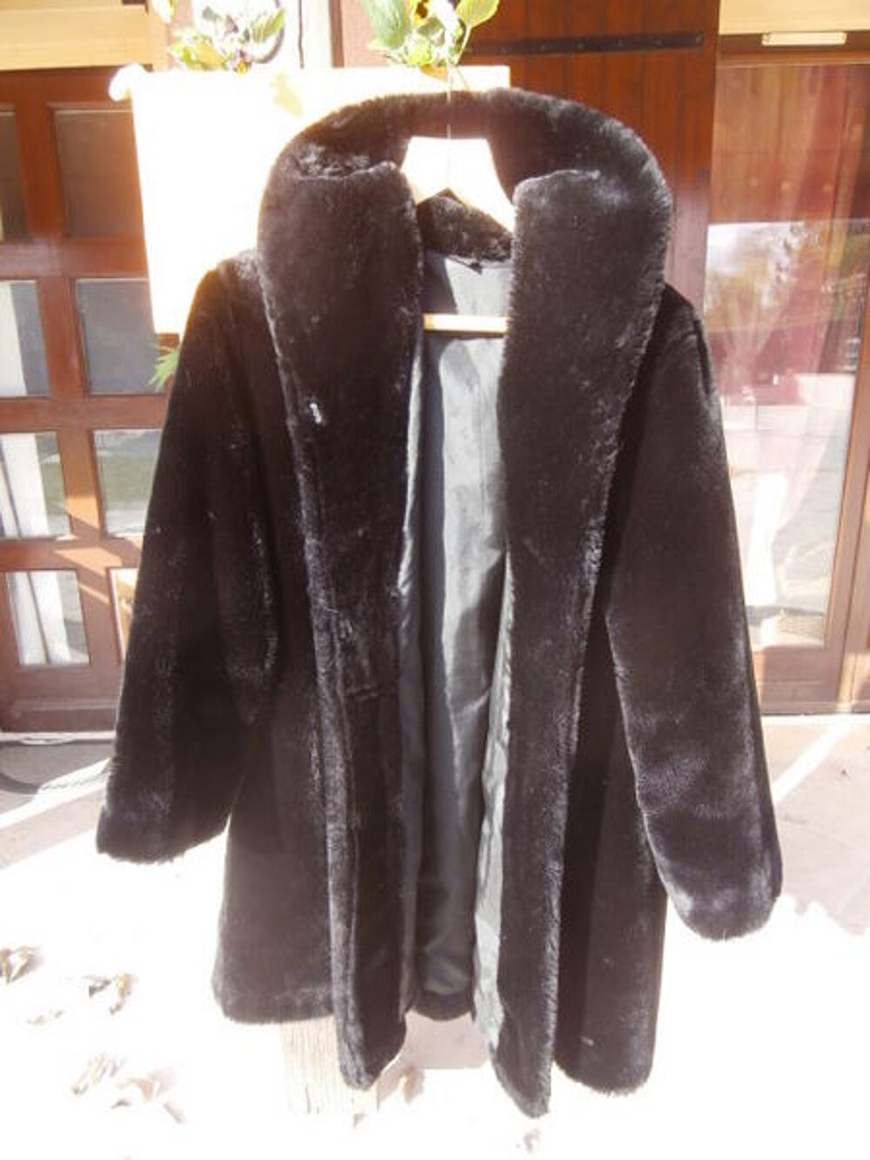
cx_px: 435
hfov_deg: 56.8
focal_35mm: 24
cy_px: 580
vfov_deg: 71.6
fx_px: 804
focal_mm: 4.2
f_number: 3
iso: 100
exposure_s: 1/100
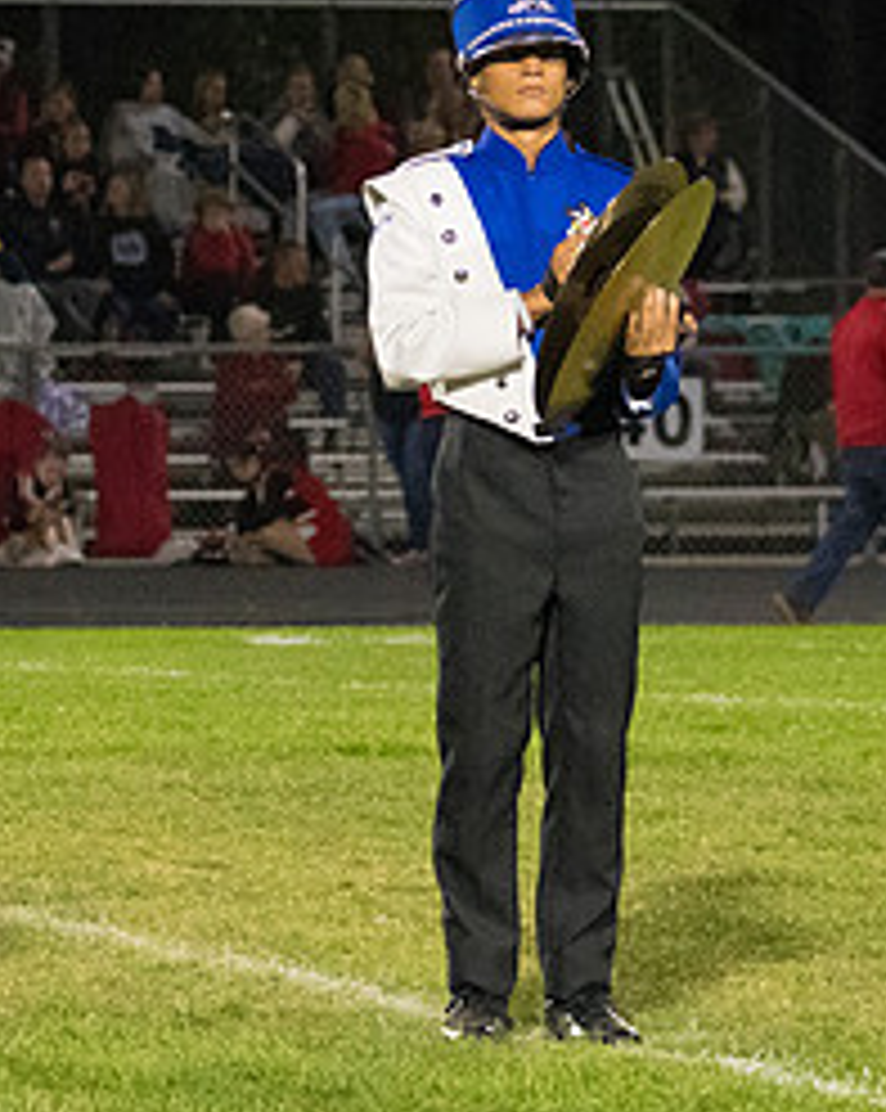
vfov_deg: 4.9
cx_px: 36
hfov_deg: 3.9
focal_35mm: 397
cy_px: 302
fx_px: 13037
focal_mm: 120
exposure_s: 1/400
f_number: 5
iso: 5000
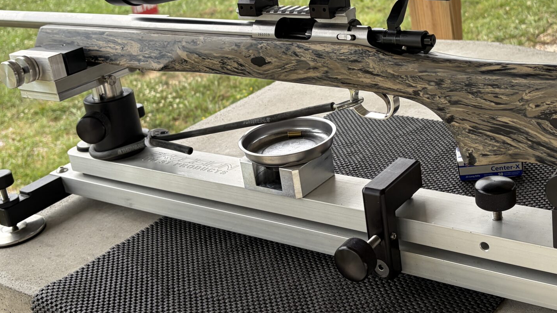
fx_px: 753
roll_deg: +8.1
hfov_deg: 40.4
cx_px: 331
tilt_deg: -19.3
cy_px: 102
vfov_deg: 23.4
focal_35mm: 51
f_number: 1.6
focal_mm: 5.96
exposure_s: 1/1064
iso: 50
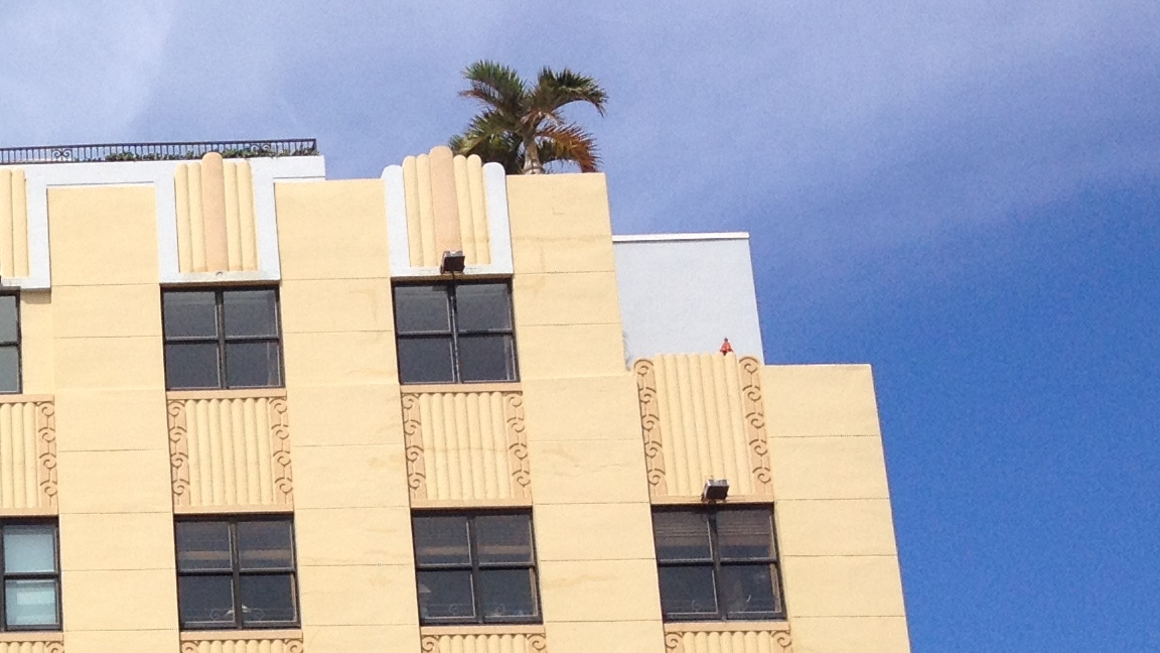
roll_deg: +0.0
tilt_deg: +17.6
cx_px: -319
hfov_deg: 18.5
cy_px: 817
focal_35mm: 108
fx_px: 3322
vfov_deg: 11.0
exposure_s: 1/2123
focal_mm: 4.28
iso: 50
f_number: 2.4
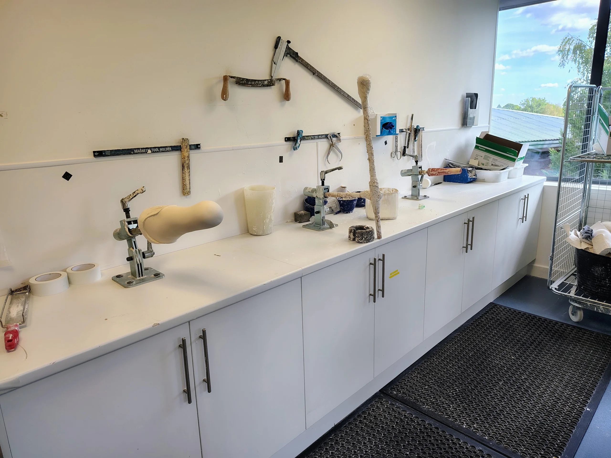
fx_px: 424
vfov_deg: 56.8
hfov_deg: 71.6
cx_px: 306
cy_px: 229
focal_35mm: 24
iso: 137
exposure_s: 1/100
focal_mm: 5.56
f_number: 1.8
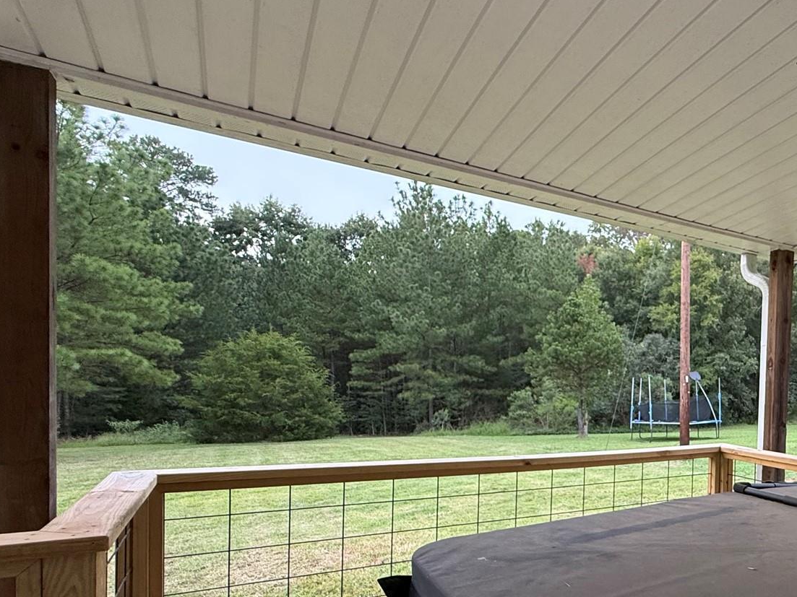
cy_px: 401
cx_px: 722
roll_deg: -1.5
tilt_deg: -0.8
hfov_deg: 57.5
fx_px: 599
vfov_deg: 52.0
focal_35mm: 26
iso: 160
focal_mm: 2.22
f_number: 2.2
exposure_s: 1/99
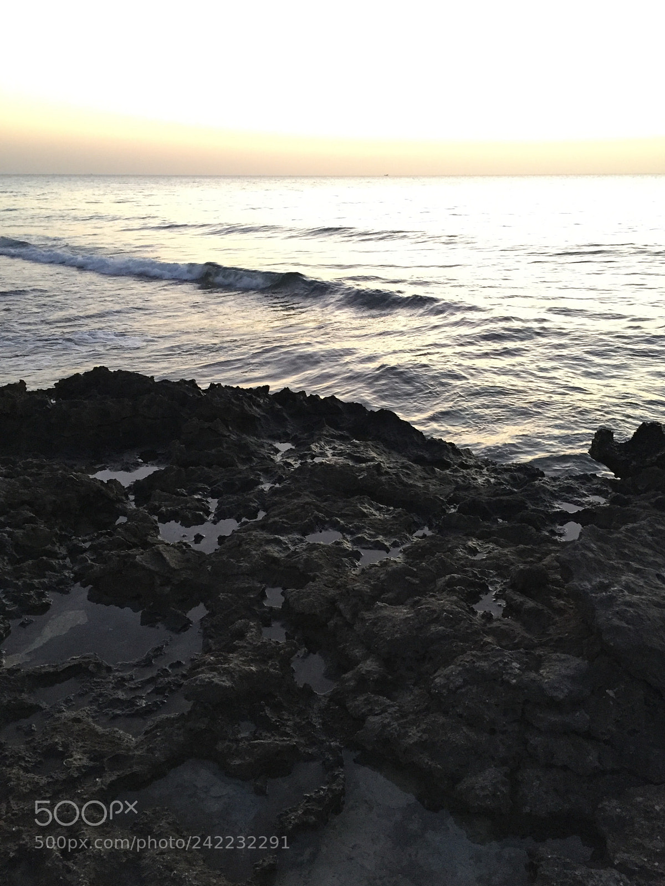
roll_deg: -0.8
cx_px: 332
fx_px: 743
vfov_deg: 61.7
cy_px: 443
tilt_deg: -19.8
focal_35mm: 29
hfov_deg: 48.2
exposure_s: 1/33
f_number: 2.2
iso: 200
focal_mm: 4.15
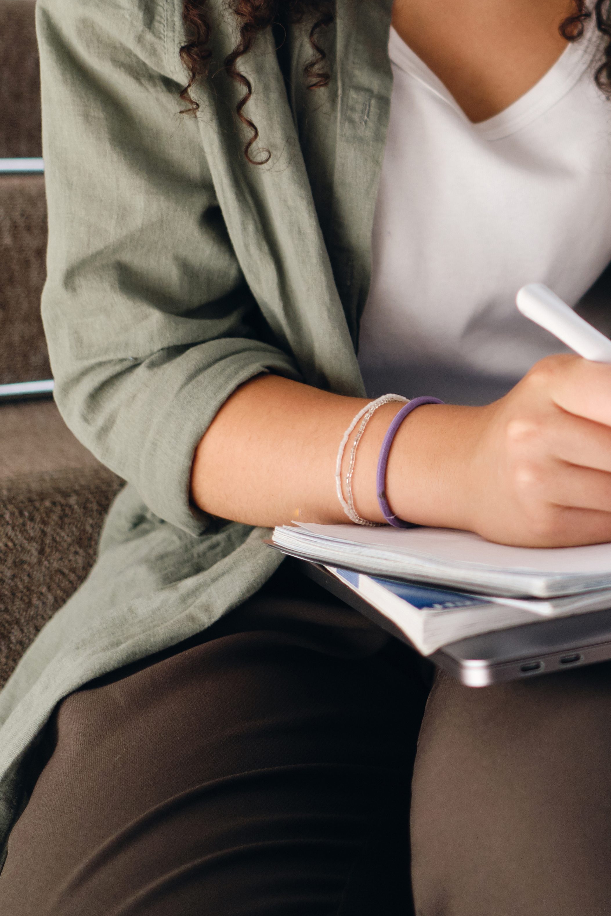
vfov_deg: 28.4
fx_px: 1756
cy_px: 135
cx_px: 546
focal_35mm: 69
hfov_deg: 19.4
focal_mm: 23
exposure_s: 1/250
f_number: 2
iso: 400
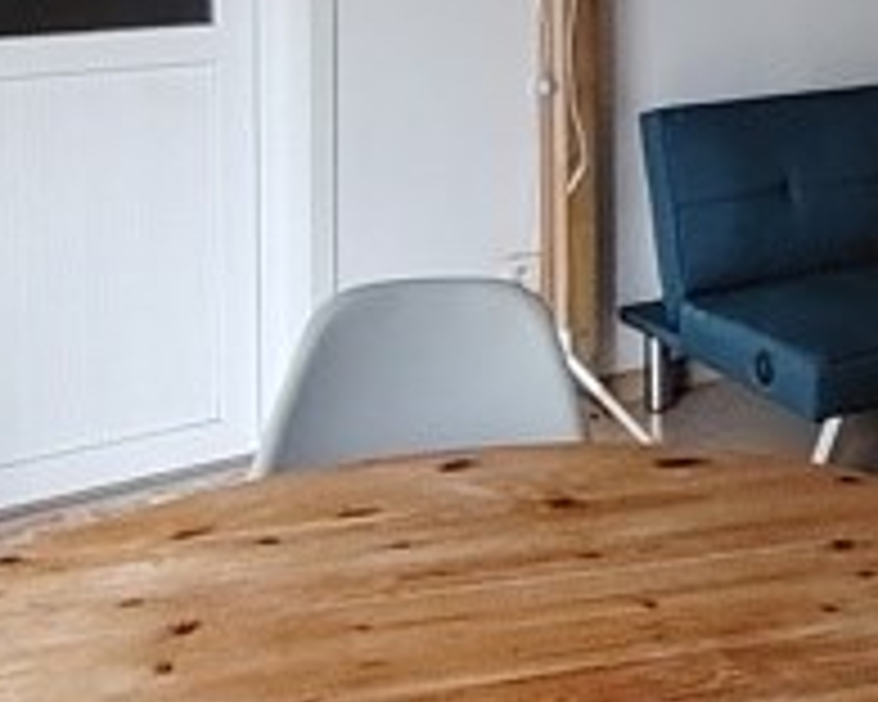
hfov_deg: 24.5
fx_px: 1767
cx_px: 1130
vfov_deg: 21.5
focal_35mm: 68
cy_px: -32
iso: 181
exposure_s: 1/100
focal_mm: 1.42
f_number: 2.2
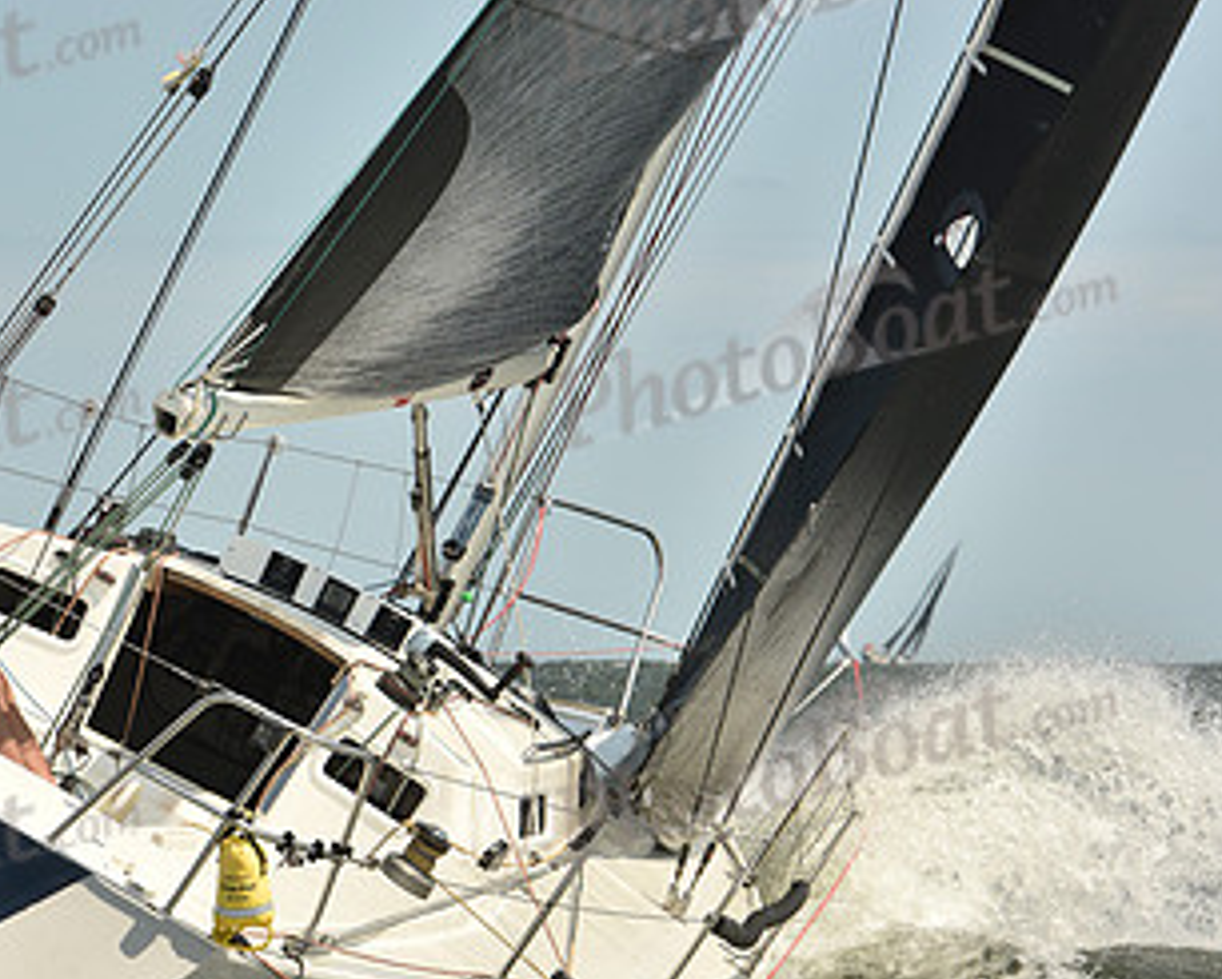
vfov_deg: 5.4
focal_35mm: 285
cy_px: 609
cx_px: 351
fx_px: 10311
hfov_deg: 6.8
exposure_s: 1/800
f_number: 10
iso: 250
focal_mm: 160
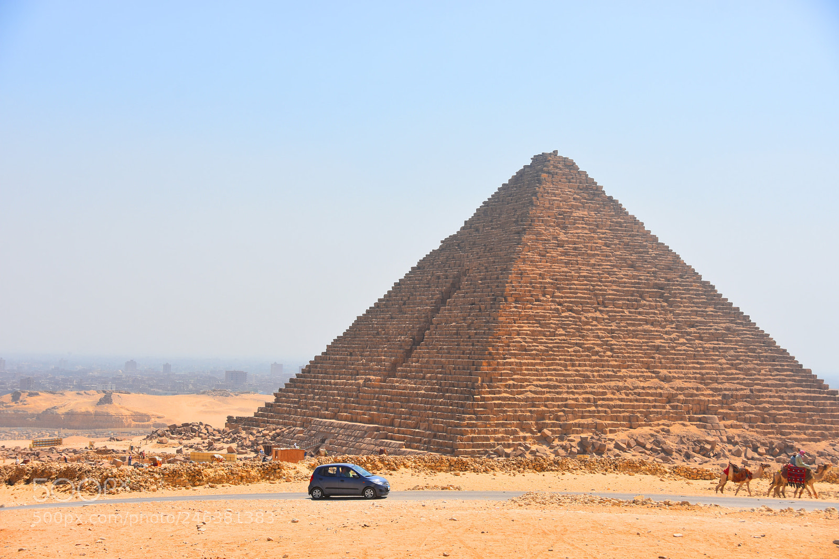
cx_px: 420
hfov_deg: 29.2
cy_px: 280
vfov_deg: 19.7
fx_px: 1608
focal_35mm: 69
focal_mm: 46
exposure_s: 1/500
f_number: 8
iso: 100
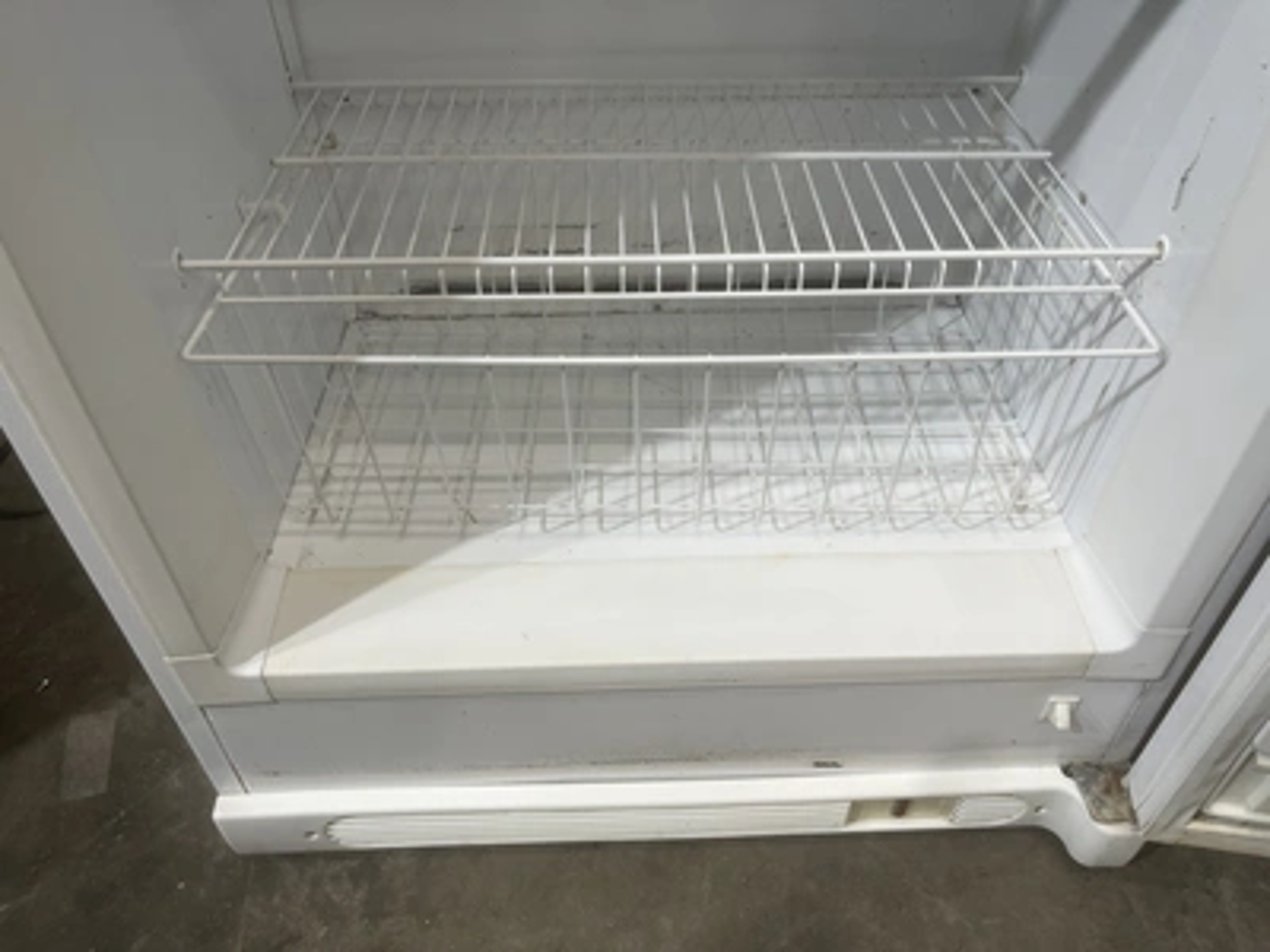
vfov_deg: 53.1
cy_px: 476
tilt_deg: -43.5
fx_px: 954
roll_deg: +3.2
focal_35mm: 26
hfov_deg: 67.3
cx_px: 635
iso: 80
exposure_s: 1/120
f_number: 1.6
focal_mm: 5.1
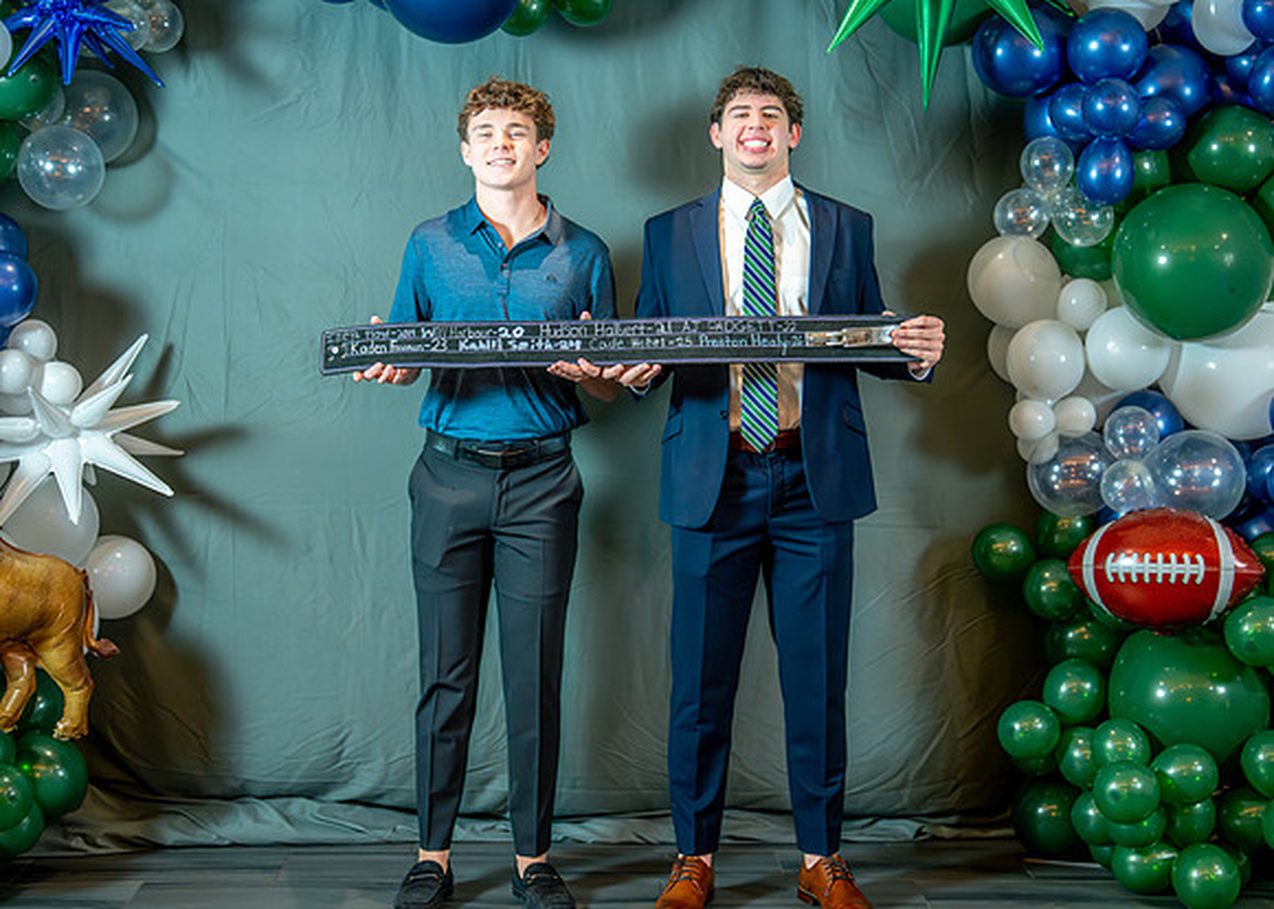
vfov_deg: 23.4
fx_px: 2196
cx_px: 696
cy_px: 395
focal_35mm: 61
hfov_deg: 32.3
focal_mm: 50
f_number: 1.2
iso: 1600
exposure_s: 1/400
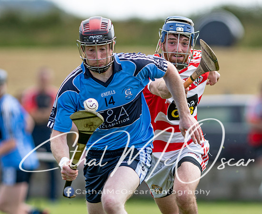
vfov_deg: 2.0
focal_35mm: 772
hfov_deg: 2.5
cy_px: 159
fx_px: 6035
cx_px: 64
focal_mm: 300
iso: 140
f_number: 2.8
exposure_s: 1/1600
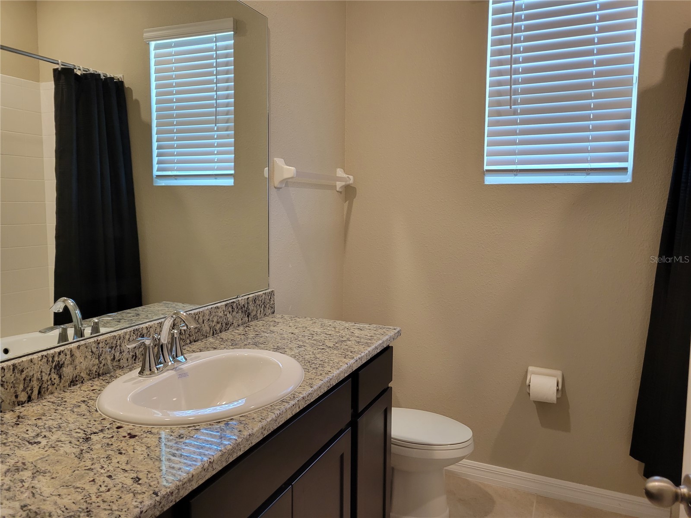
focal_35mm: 26
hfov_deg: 67.3
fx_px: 519
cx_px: 346
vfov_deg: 53.1
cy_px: 259
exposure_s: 1/120
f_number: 1.8
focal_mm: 5.4
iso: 250
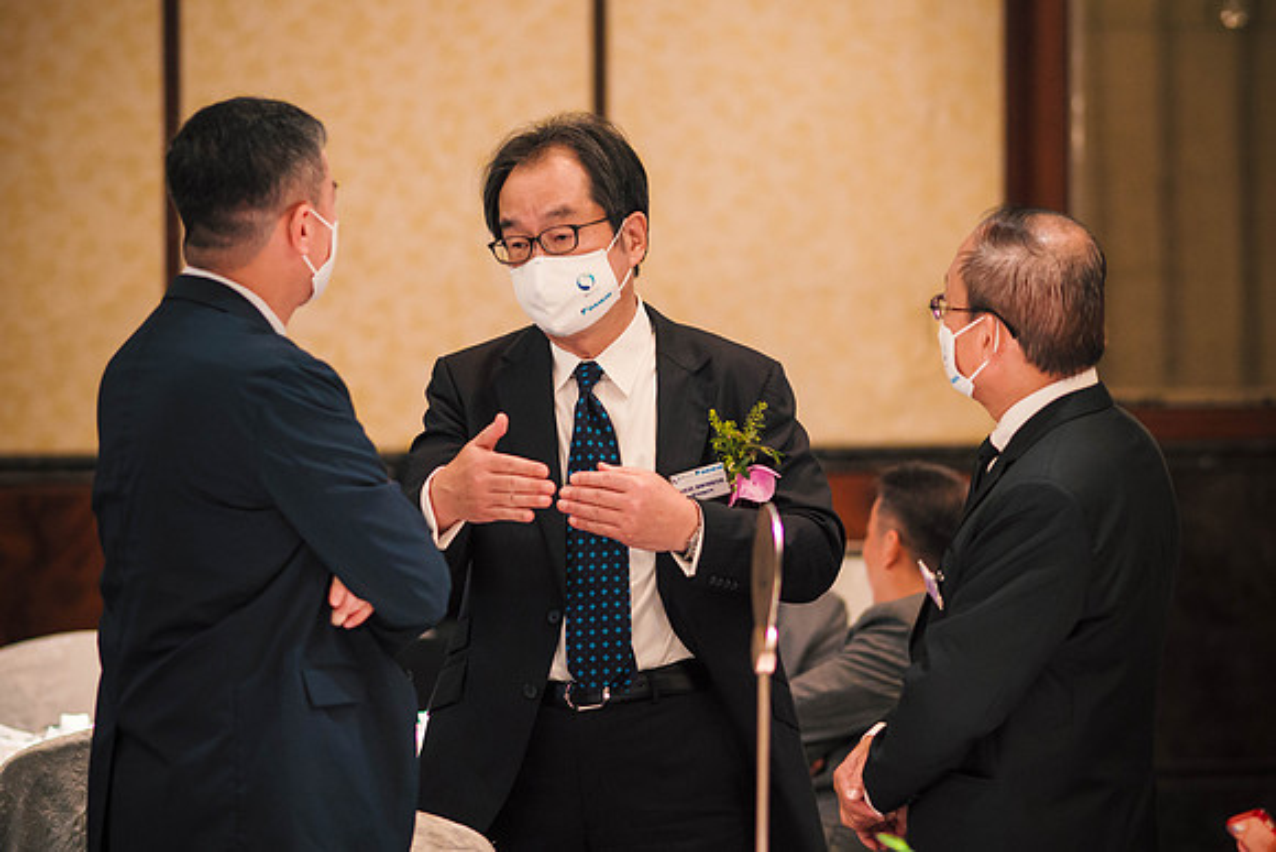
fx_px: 5715
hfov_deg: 12.7
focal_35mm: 161
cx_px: 638
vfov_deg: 8.5
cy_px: 426
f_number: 1.8
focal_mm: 75
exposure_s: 1/80
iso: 2000
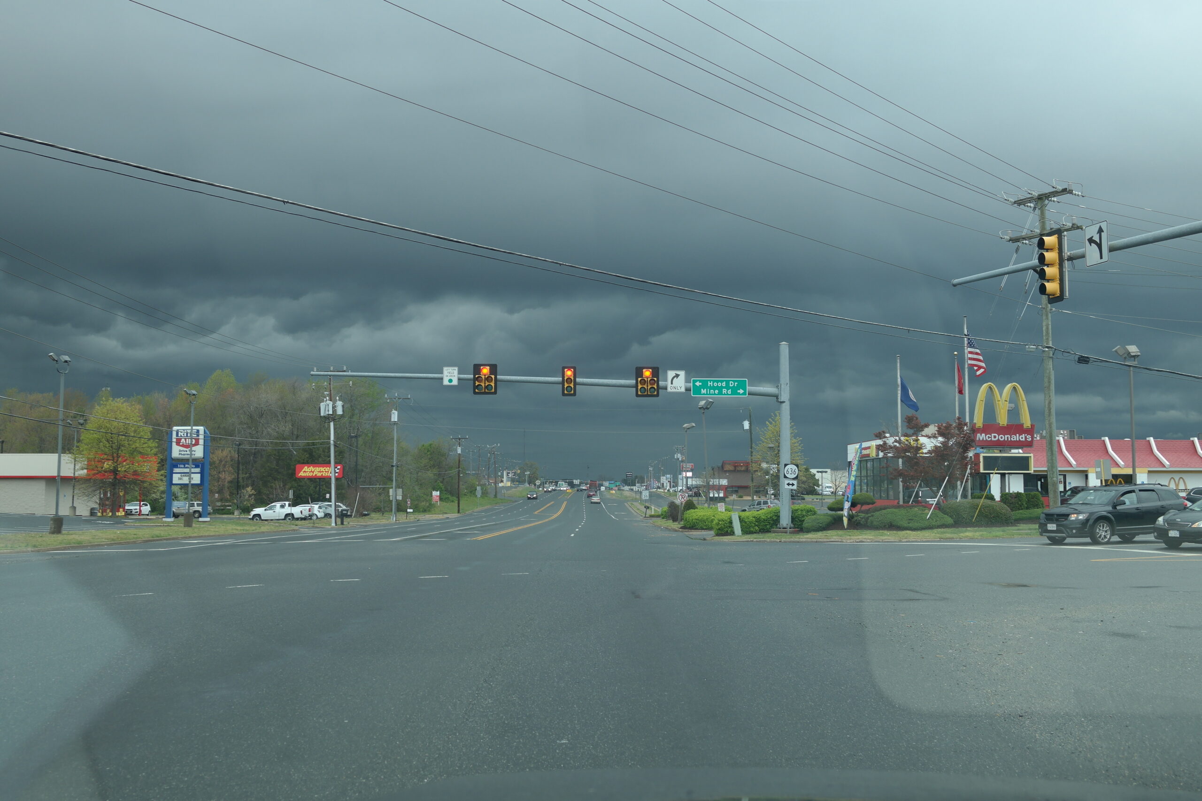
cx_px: 601
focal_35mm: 33
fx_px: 1102
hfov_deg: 57.2
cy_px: 400
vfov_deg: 40.0
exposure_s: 1/125
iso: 100
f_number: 4.5
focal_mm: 22
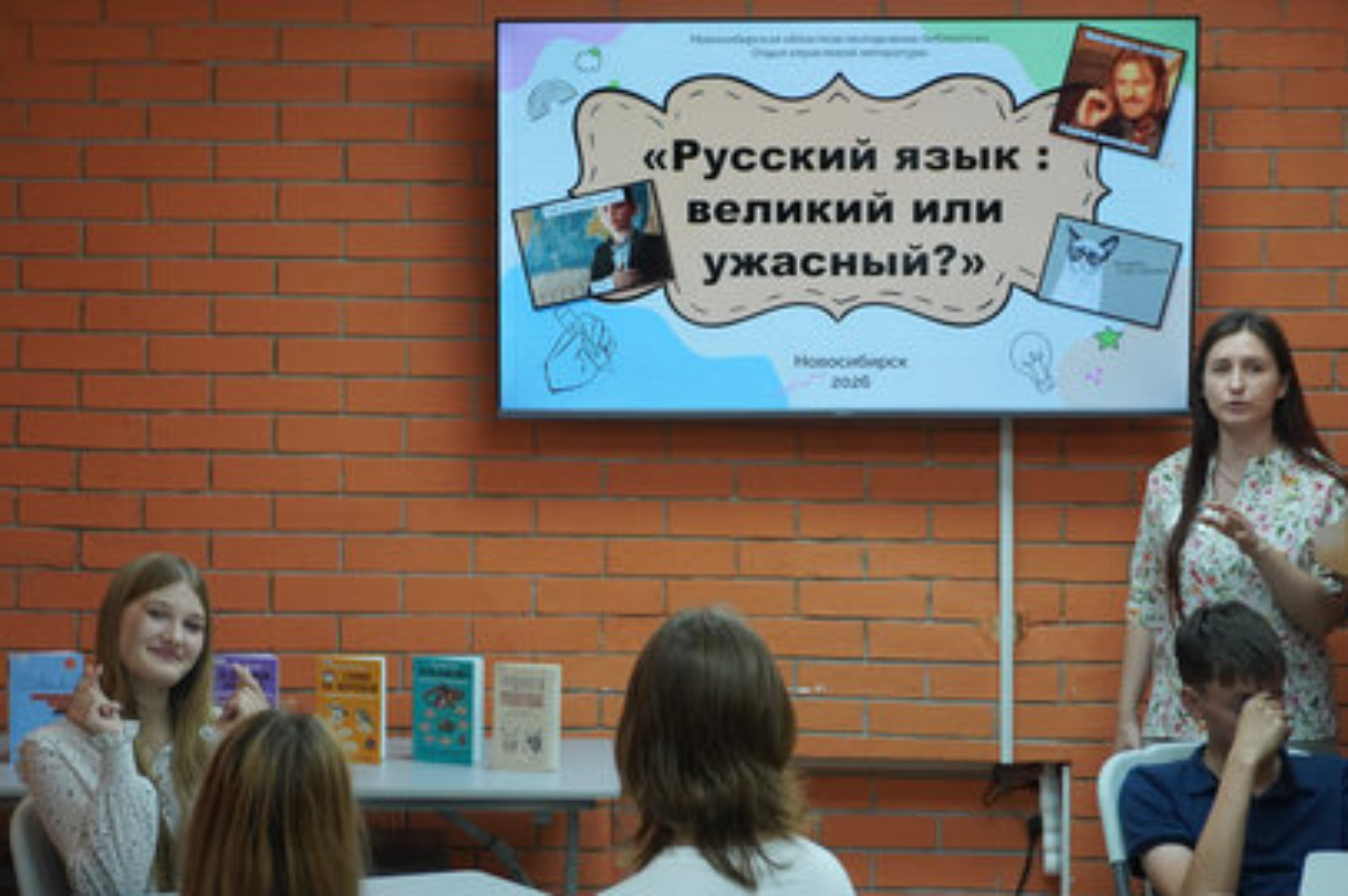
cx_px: 551
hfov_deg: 23.9
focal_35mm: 85
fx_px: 3180
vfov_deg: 16.0
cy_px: 363
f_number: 5.6
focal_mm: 46
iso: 1000
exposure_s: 1/160
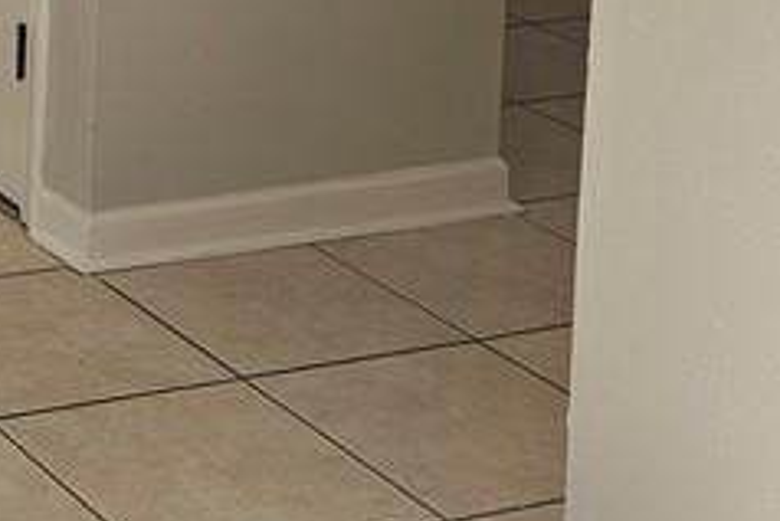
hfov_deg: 17.2
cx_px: -498
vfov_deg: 12.4
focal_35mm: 103
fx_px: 2233
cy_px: -354
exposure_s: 1/120
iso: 25
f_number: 1.8
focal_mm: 5.4
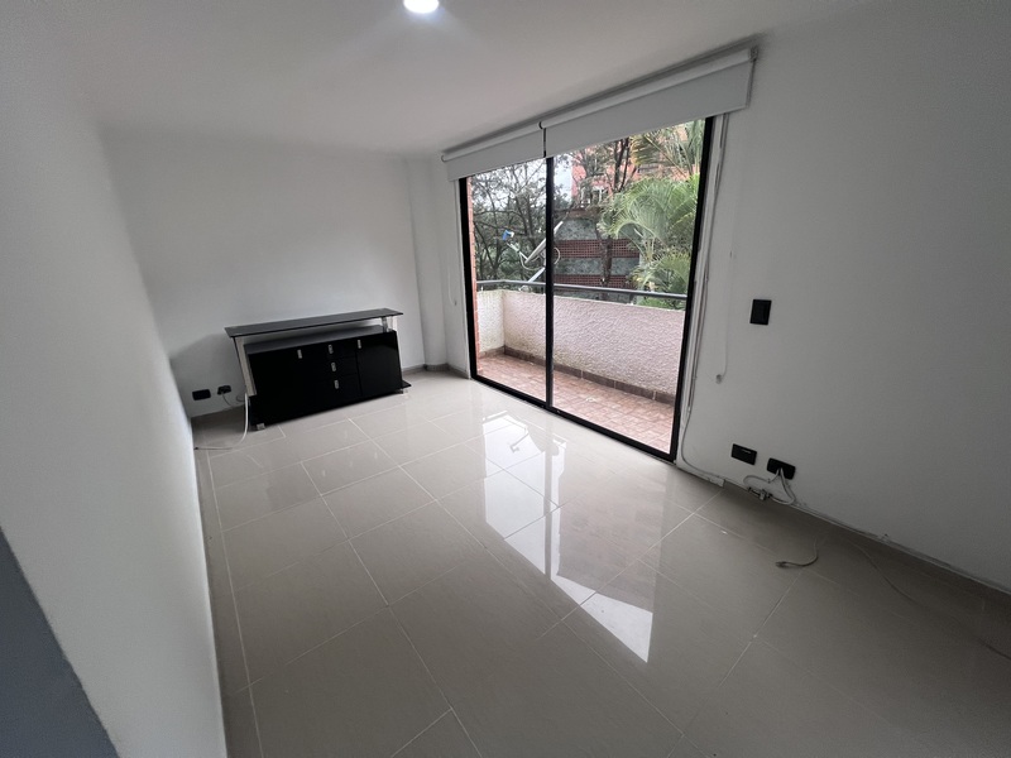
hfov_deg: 106.2
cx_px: 506
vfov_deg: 89.9
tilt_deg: -19.5
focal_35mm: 13
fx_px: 380
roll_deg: +3.0
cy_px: 379
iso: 160
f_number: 1.8
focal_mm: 1.57
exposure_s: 1/120
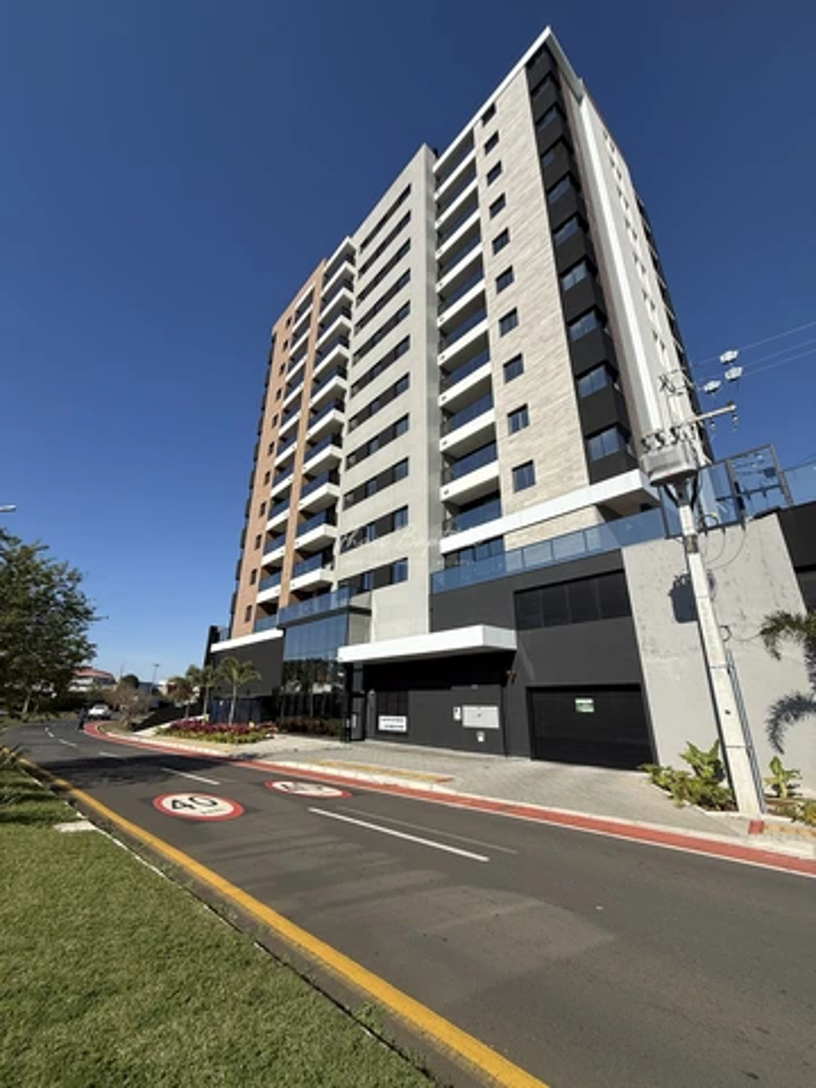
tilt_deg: +21.3
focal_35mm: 14
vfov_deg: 102.1
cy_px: 544
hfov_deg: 85.7
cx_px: 408
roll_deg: -0.4
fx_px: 440
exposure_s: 1/3663
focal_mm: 2.22
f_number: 2.2
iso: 50
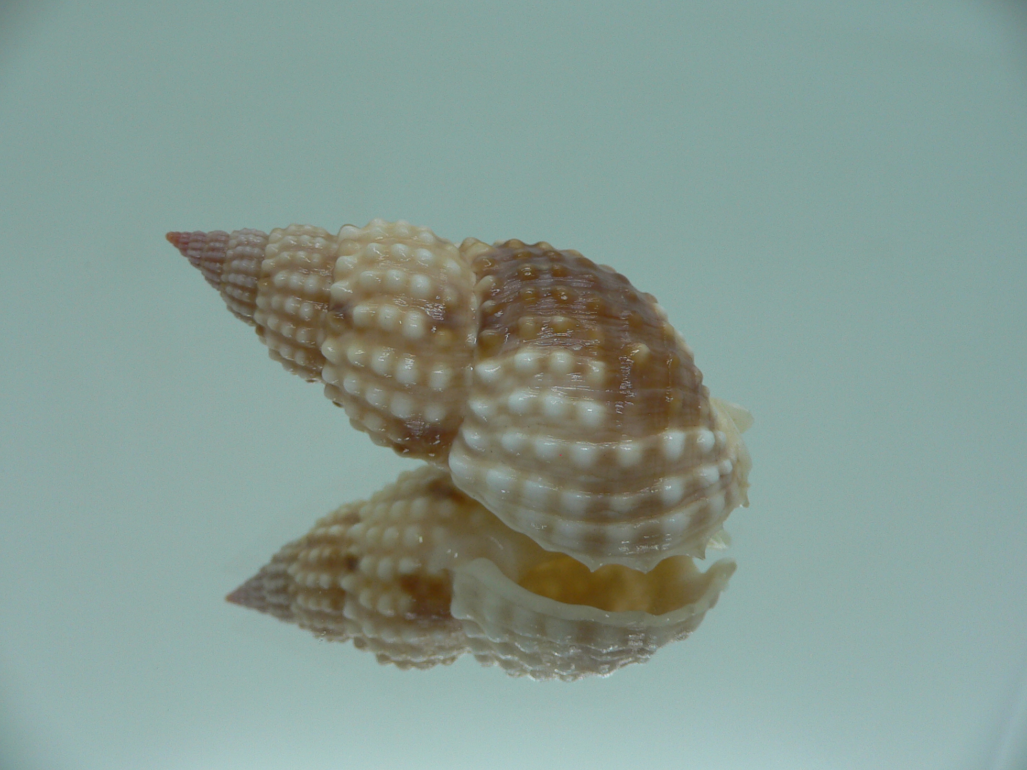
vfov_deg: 39.7
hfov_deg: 51.3
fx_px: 1068
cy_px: 377
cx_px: 501
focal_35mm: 36
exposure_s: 1/60
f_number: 2.8
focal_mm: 4.6
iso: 80
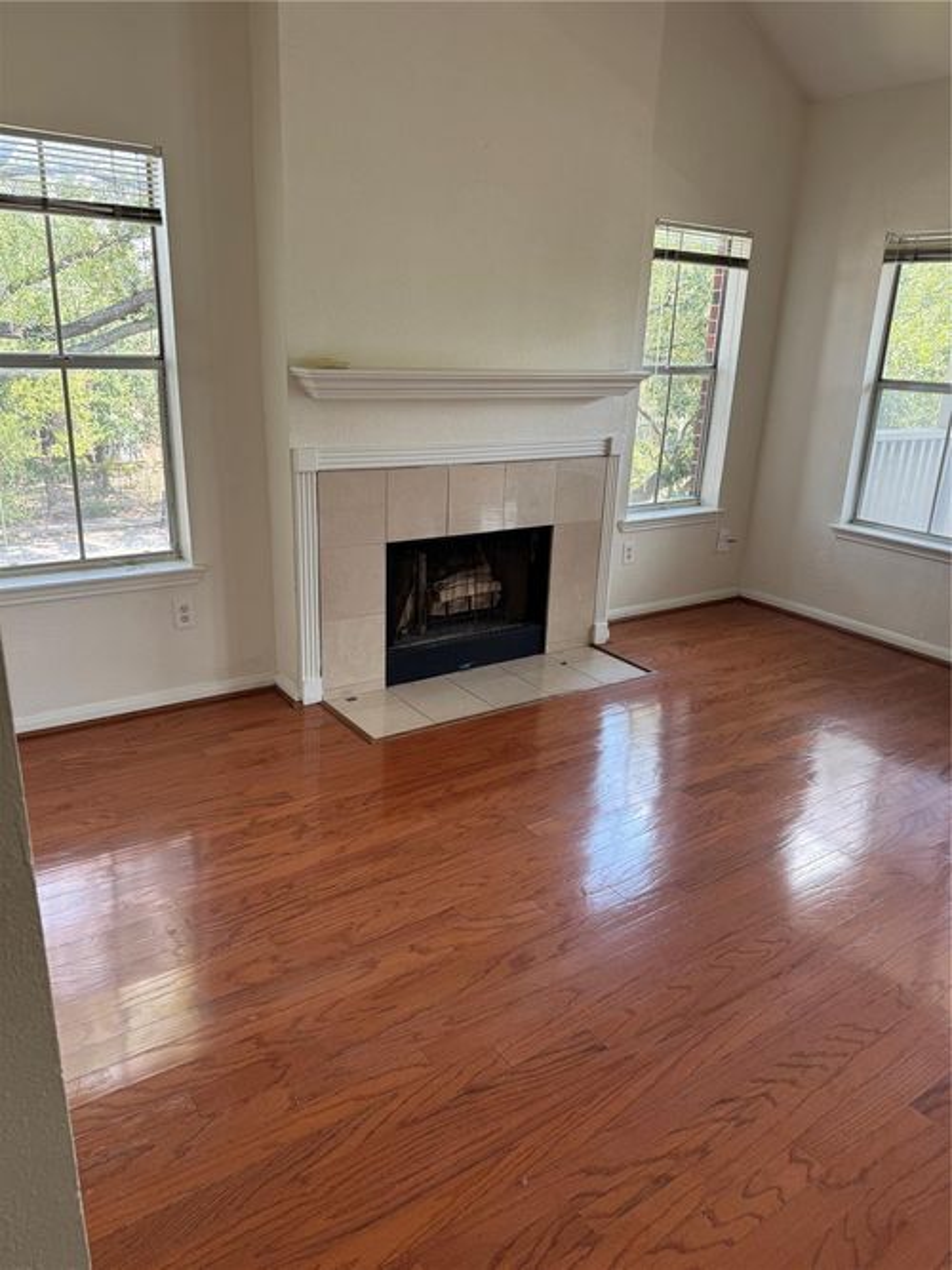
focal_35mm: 24
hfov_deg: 56.8
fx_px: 880
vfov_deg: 71.6
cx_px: 476
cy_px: 635
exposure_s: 1/121
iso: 100
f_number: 1.78
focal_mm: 6.76
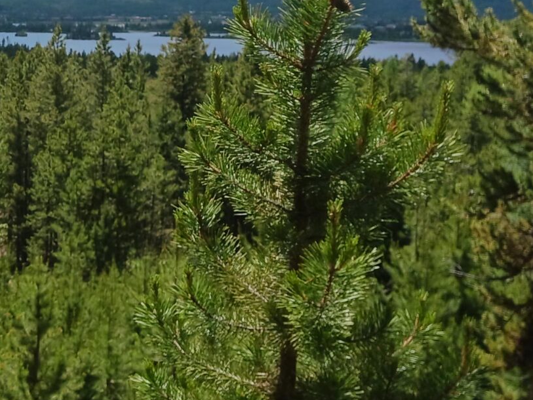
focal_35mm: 85
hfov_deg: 20.5
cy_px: 103
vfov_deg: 17.3
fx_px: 1309
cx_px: -210
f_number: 1.8
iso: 20
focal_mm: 4
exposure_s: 1/401
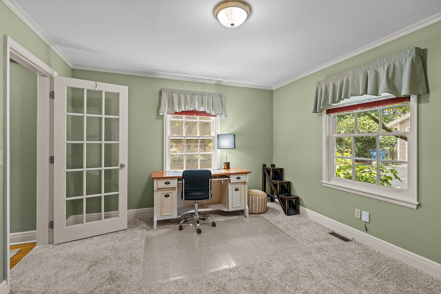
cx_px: 220
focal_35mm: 16
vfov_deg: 73.8
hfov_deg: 96.7
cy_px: 147
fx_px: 196
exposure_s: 1/30
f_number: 3.2
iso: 400
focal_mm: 16
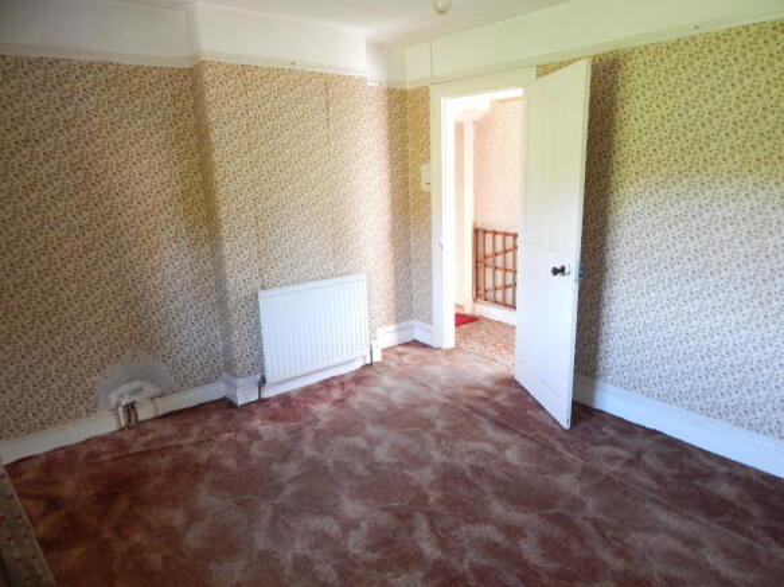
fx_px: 498
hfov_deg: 76.4
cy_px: 294
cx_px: 392
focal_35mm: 22
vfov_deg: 61.1
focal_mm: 4
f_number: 3
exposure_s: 1/25
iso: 400
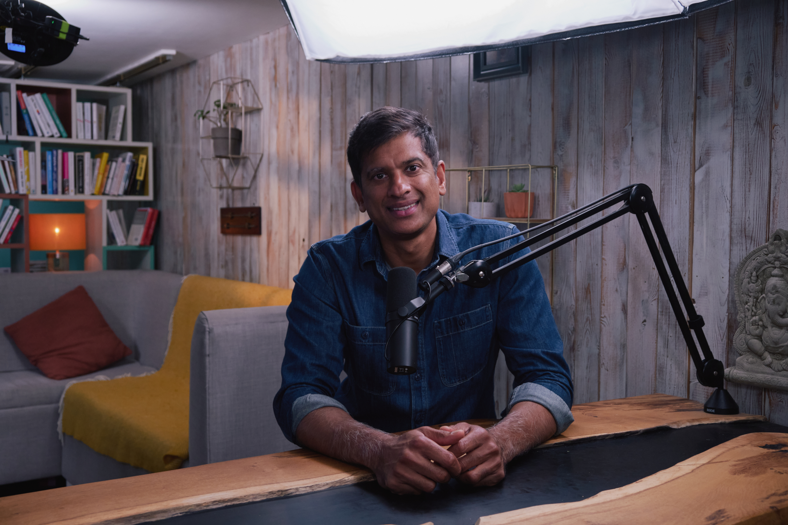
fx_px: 919
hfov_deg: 46.4
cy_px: 262
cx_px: 394
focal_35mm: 42
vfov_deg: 31.9
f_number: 3.6
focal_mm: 27.7
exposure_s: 1/125
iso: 800
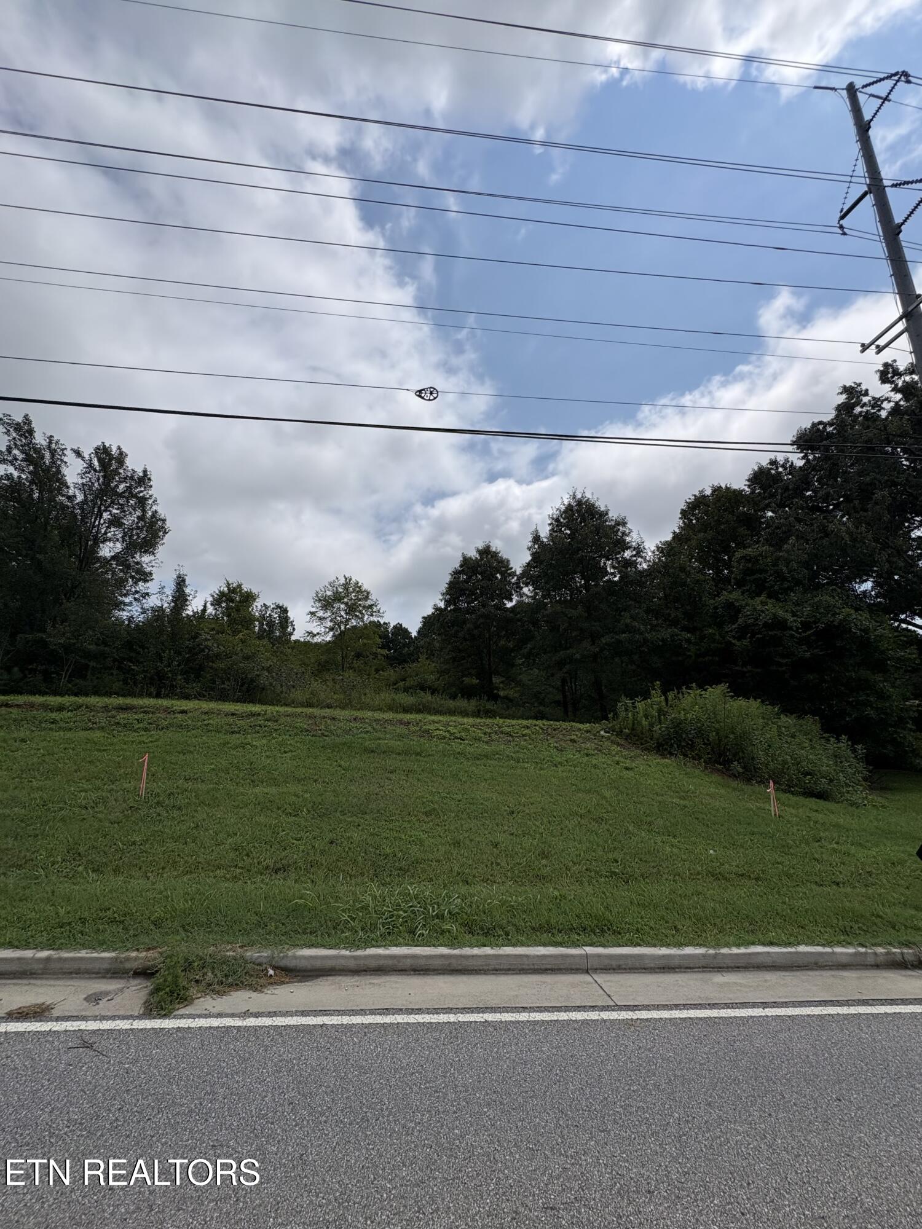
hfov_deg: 85.7
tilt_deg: +14.4
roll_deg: +0.7
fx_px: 497
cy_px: 614
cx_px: 461
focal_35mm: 14
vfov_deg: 102.1
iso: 50
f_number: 2.2
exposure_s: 1/4630
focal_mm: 2.22
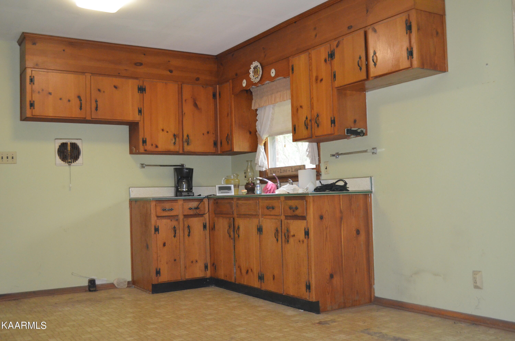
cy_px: 170
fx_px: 514
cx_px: 258
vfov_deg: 36.7
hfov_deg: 53.2
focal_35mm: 36
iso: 2800
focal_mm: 24
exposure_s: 1/60
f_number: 4
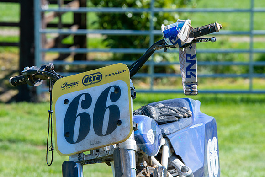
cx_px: 132
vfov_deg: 5.2
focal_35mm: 262
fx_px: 1933
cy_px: 88
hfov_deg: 7.8
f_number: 8
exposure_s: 1/160
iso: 200
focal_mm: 175
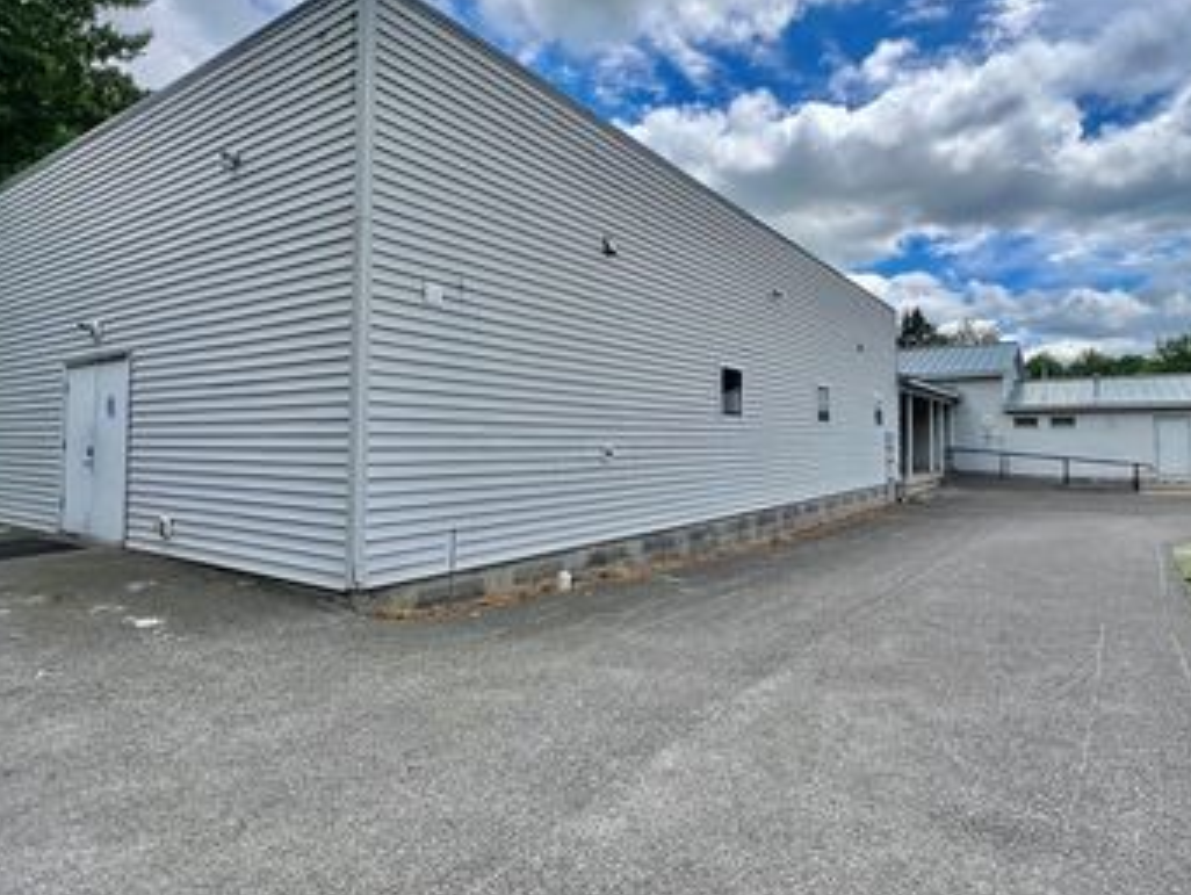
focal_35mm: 19
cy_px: 413
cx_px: 630
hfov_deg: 84.5
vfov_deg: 68.6
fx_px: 654
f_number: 1.8
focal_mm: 1.57
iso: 32
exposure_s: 1/1004
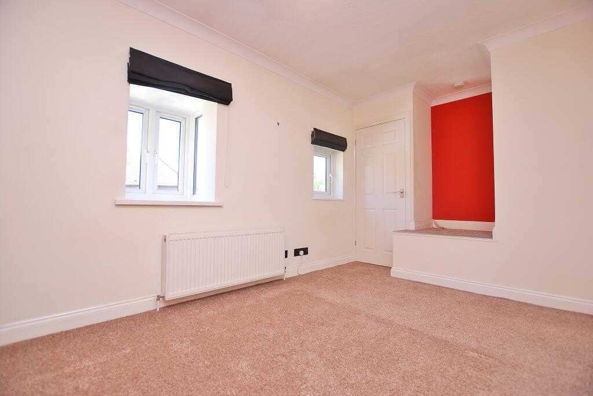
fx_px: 247
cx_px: 296
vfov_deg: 77.5
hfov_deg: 100.3
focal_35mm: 15
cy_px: 198
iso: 100
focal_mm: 10
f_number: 3.5
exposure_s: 1/40
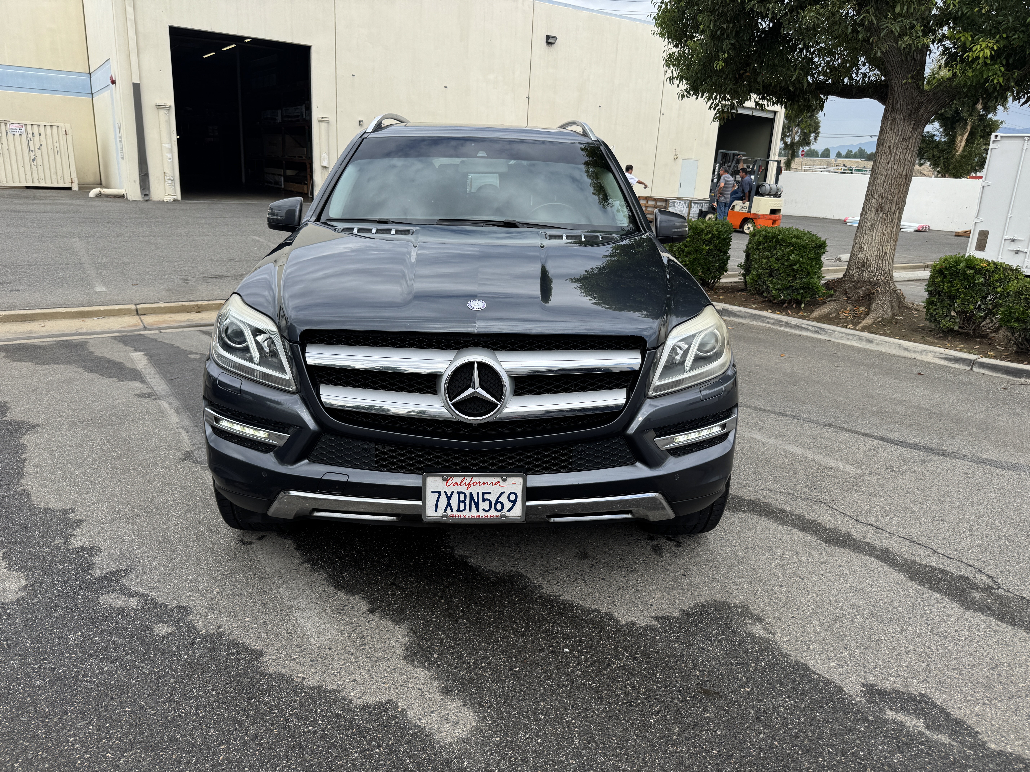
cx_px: 515
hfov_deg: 71.6
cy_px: 386
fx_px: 714
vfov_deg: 56.8
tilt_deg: -17.4
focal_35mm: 24
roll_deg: -3.3
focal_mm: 6.76
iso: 80
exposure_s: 1/2331
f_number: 1.78
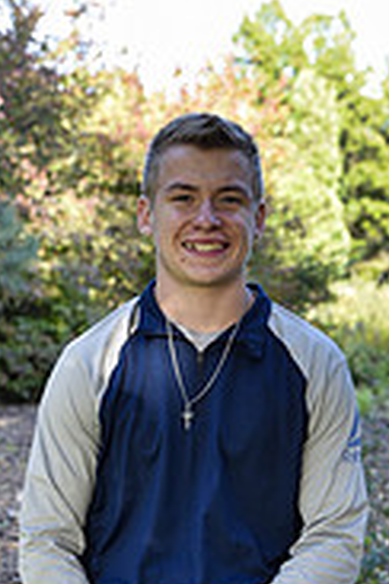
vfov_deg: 16.6
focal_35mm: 118
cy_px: 708
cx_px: 179
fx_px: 1912
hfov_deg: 11.6
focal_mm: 48
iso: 200
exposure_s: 1/80
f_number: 4.5
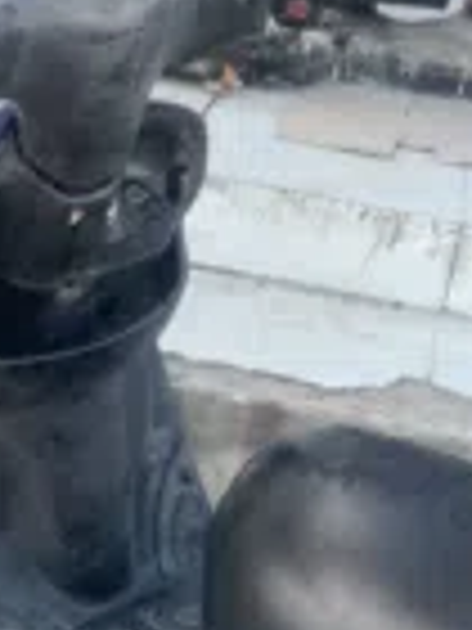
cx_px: 225
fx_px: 1400
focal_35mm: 77
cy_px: 765
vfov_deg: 23.1
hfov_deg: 19.1
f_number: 1.6
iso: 141
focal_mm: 4.19
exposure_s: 1/120
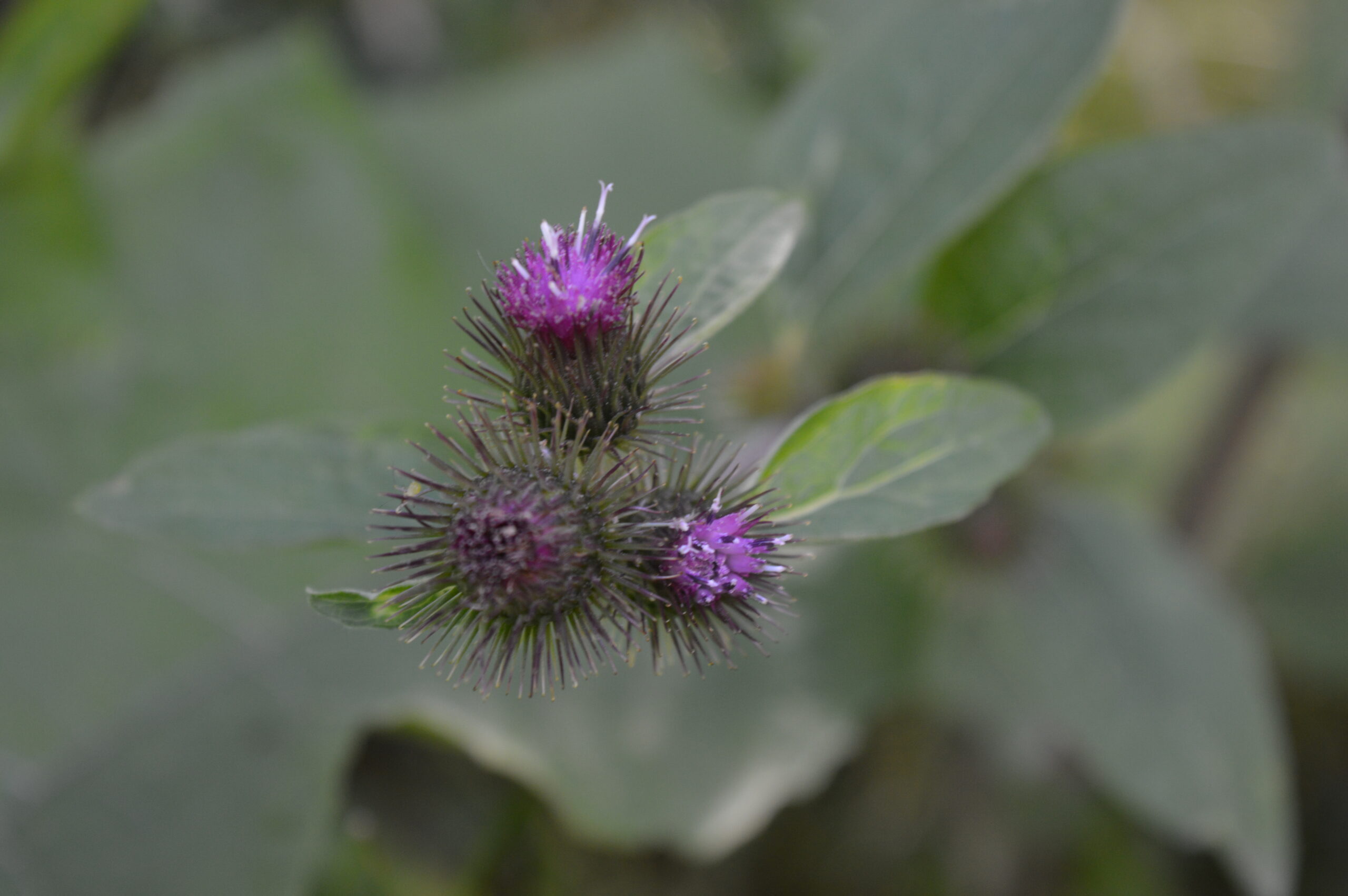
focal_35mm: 82
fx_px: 3086
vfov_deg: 16.5
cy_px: 448
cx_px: 674
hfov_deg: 24.6
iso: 450
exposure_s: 1/60
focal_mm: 55
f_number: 5.6
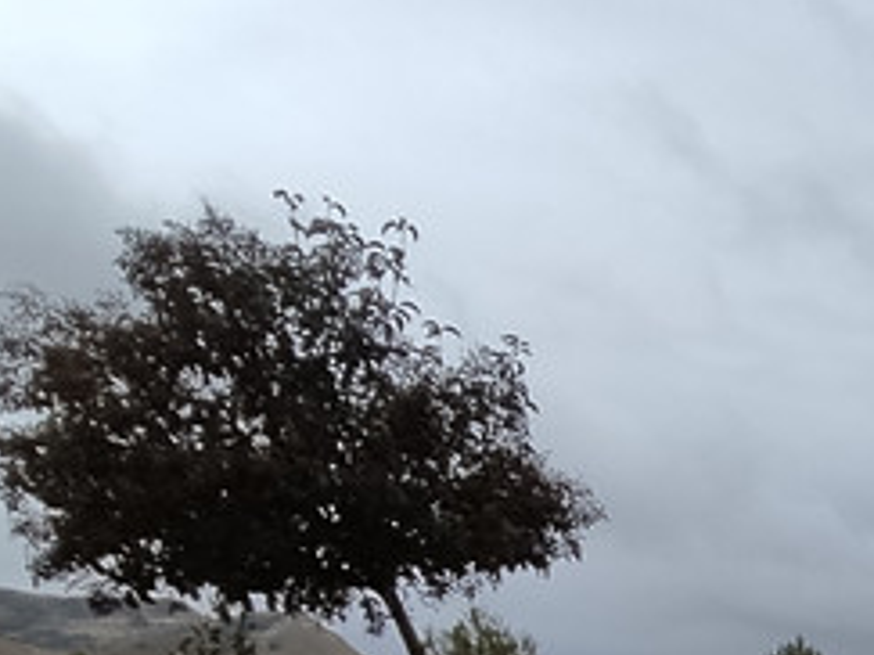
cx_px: 1354
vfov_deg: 18.5
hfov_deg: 23.0
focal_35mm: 66
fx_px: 1666
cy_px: 1094
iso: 50
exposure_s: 1/1006
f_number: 2.2
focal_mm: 1.6
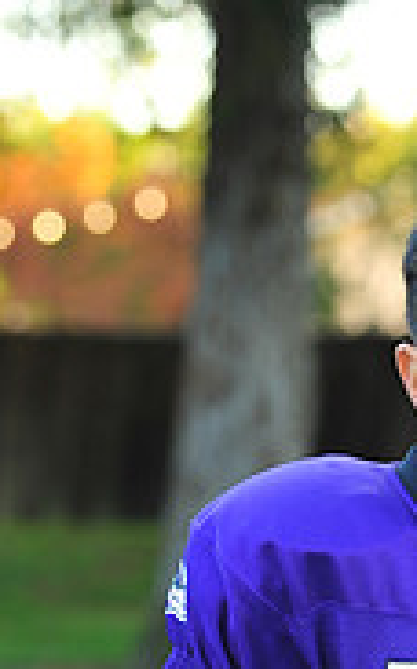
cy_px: 943
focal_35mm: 375
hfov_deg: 3.5
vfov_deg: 5.6
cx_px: 461
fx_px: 6835
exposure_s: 1/60
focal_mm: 116
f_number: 4.5
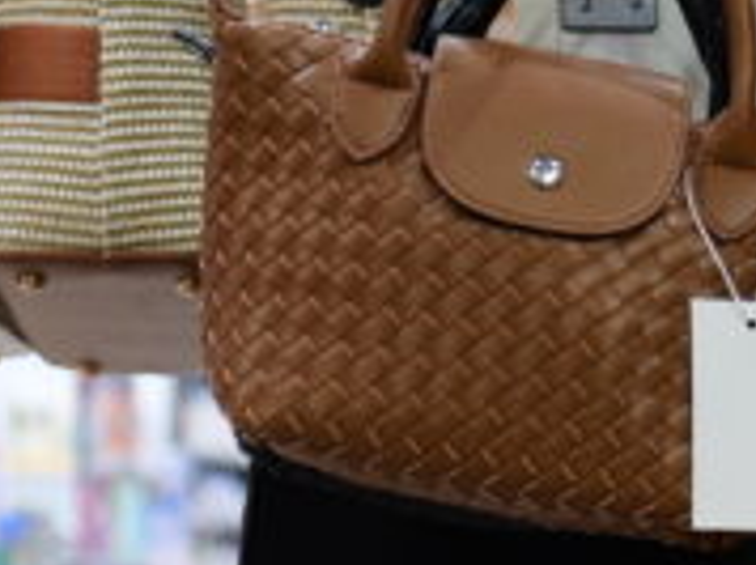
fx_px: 4755
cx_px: 858
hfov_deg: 9.0
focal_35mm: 218
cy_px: 1151
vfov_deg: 6.6
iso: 640
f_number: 2.8
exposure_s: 1/60
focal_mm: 35
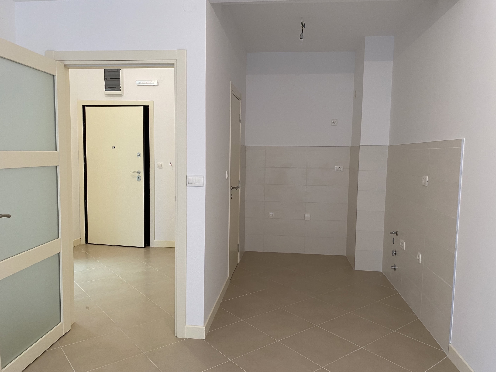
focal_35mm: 26
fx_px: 373
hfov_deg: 67.3
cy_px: 186
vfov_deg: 53.1
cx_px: 248
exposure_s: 1/50
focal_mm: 4.2
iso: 80
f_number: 1.8
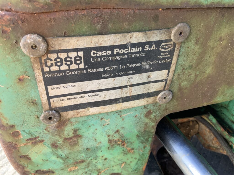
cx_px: 117
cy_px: 88
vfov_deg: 48.2
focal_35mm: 29
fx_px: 196
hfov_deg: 61.7
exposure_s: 1/122
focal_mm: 3
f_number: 1.8
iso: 32
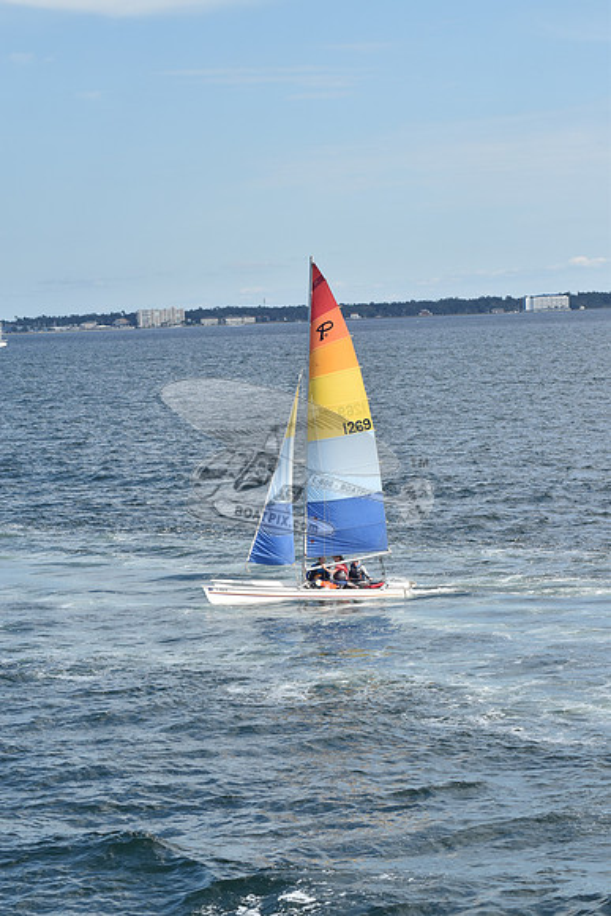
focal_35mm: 135
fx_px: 3435
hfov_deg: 10.2
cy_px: 458
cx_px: 306
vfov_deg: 15.2
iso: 400
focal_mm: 90
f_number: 9.5
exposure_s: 1/1000
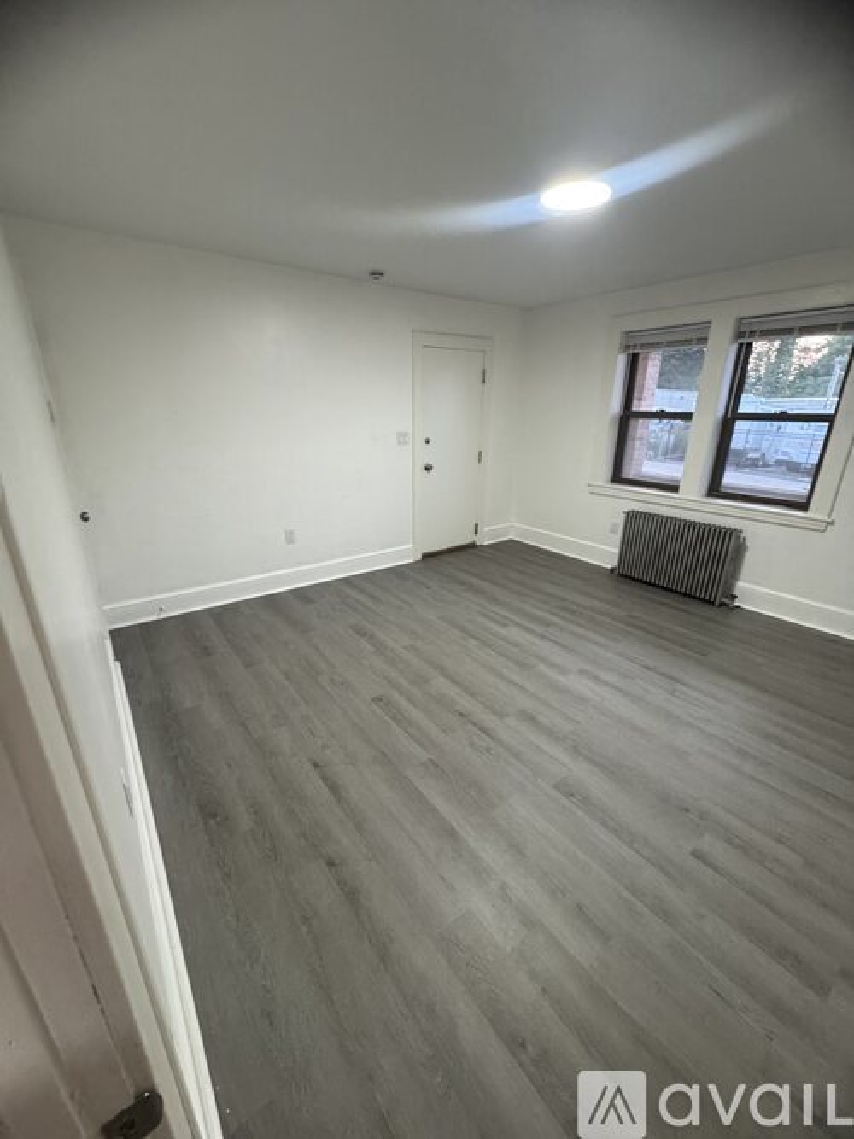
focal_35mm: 14
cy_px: 570
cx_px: 427
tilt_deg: -20.3
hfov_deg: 85.7
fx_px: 461
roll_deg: +0.4
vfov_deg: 102.1
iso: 320
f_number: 2.2
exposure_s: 1/82
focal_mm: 2.22
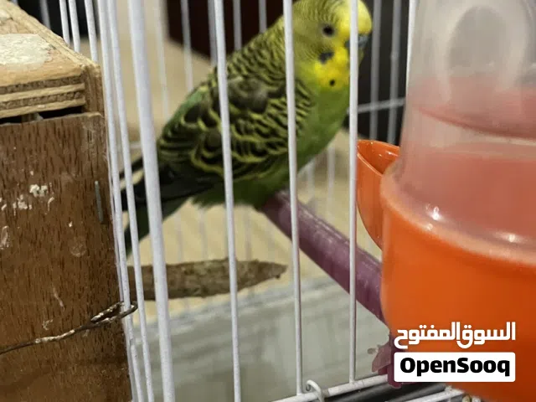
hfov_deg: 69.4
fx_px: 387
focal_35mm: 25
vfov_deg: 54.9
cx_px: 268
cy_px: 201
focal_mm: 5.1
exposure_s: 1/25
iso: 500
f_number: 1.6
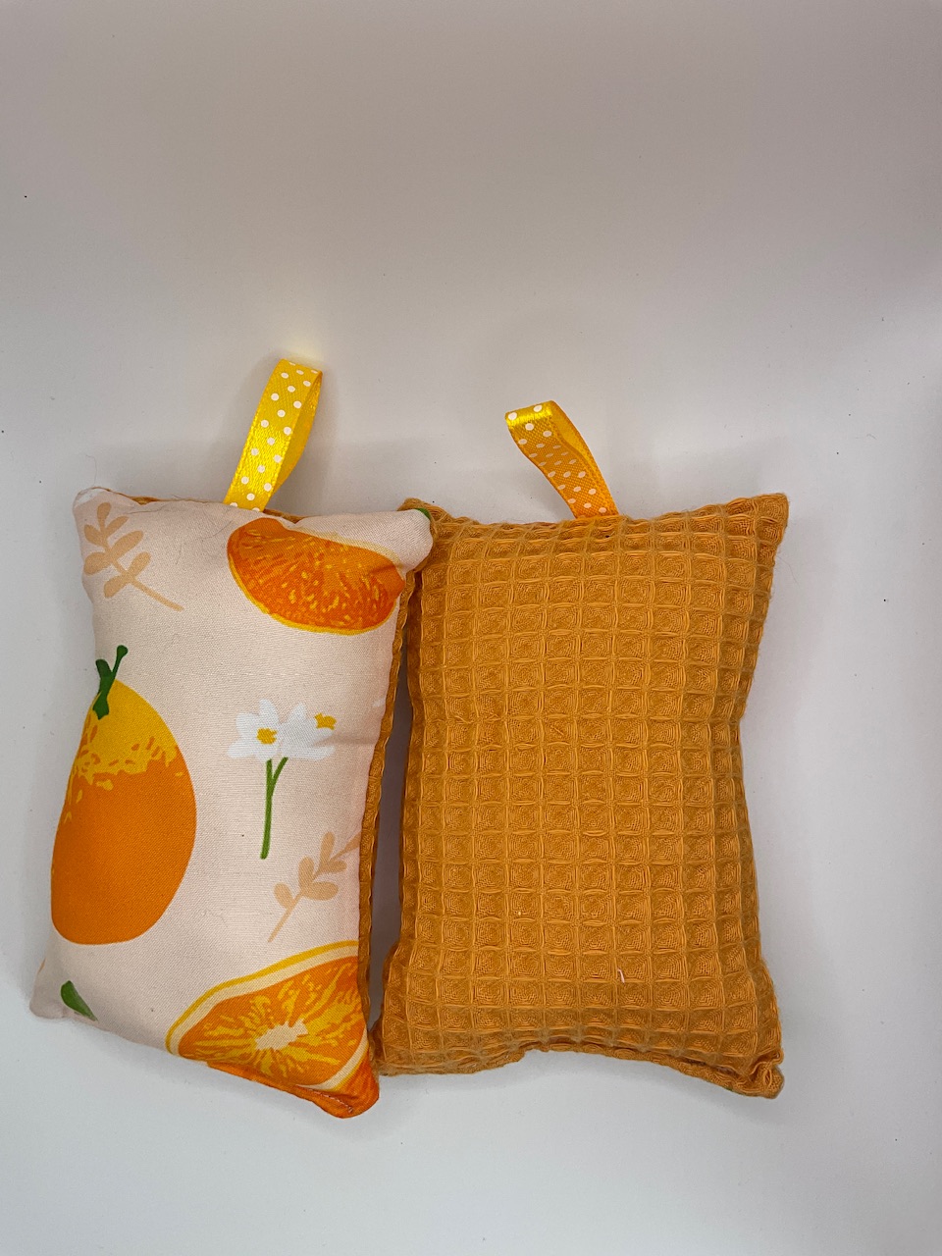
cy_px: 628
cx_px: 471
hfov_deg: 48.2
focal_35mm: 29
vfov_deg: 61.7
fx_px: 1052
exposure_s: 1/370
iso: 25
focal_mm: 3
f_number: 1.8
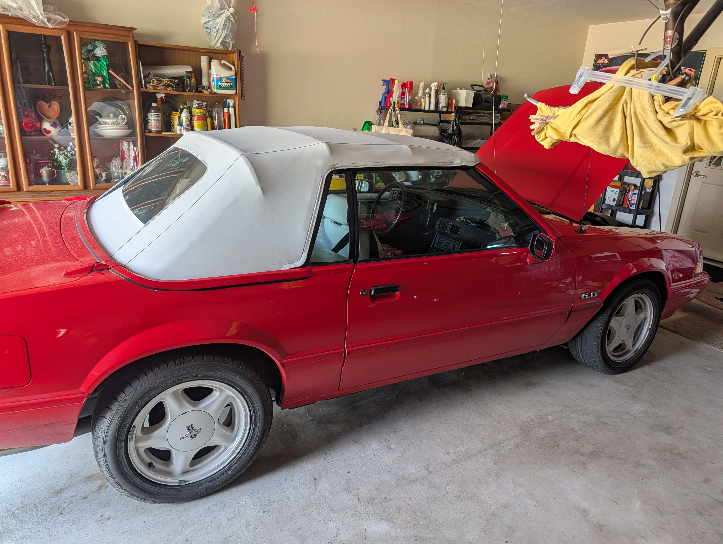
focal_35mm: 24
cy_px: 272
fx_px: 502
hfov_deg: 71.5
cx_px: 362
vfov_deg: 56.9
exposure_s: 1/161
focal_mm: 6.9
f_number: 1.68
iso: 280
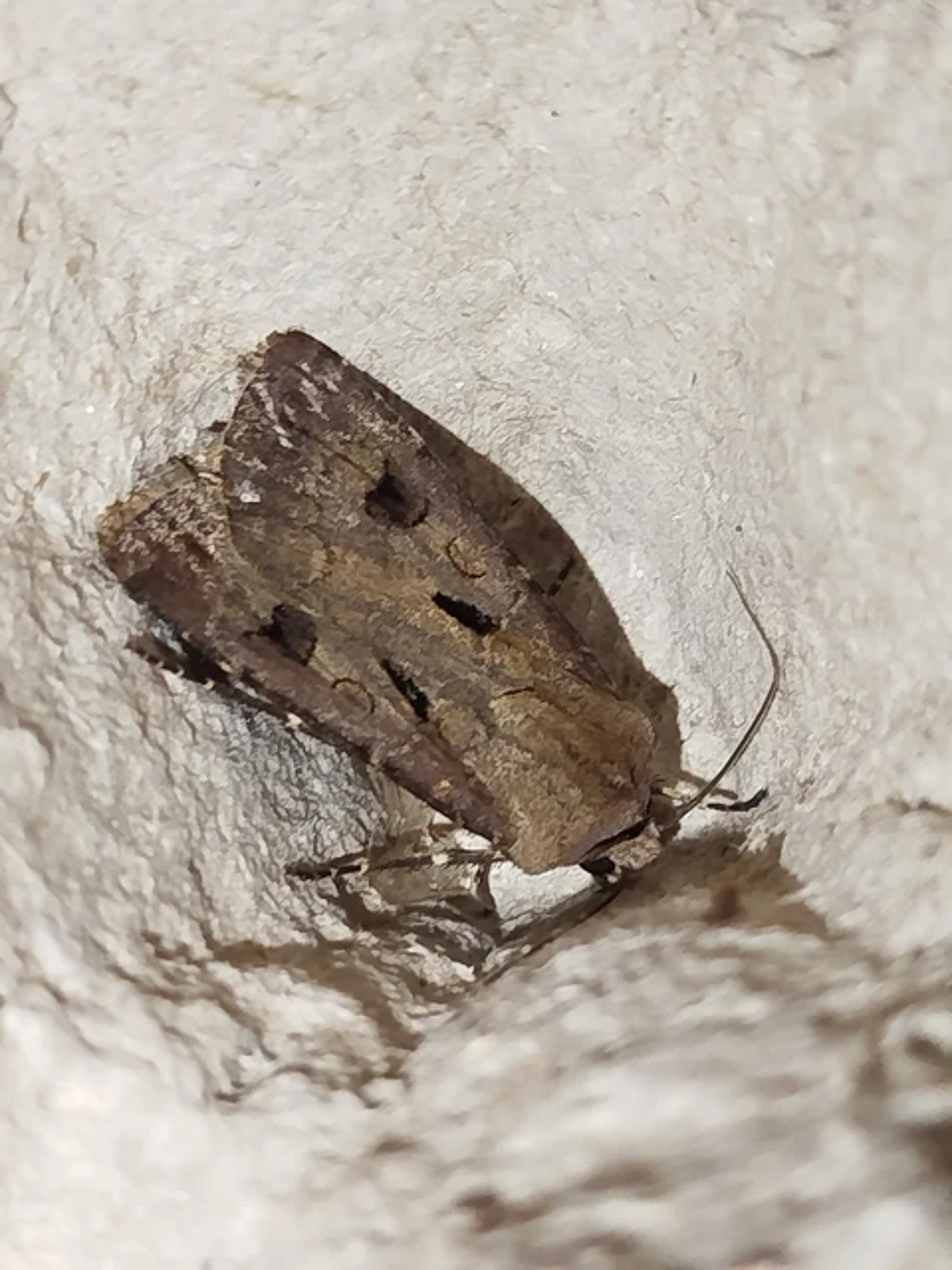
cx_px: 476
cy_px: 635
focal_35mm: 88
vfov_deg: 22.3
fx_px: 3227
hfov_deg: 16.8
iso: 125
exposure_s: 1/50
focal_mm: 5.31
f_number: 1.7
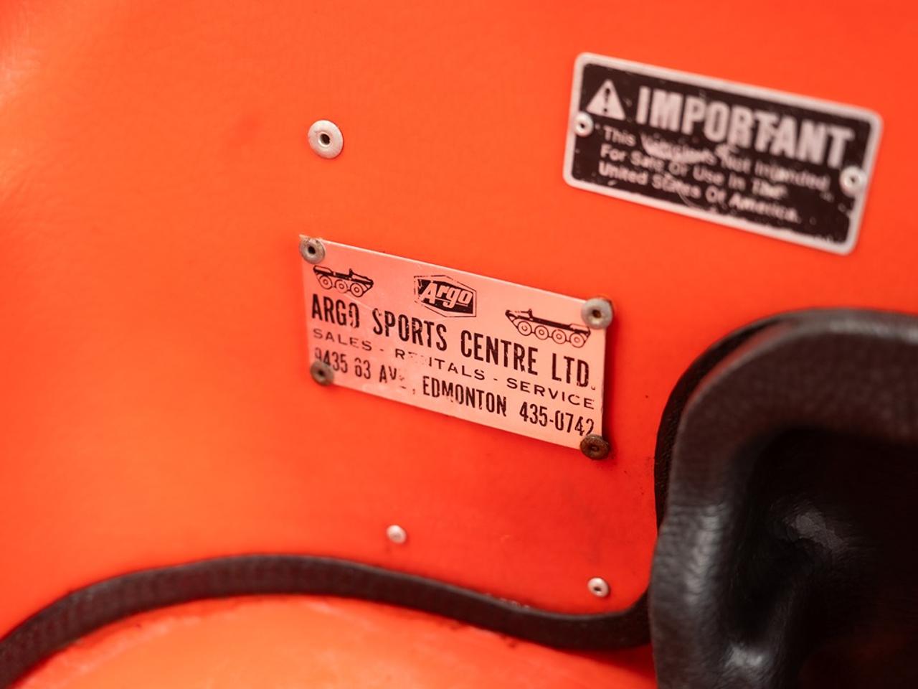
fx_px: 1291
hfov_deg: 39.1
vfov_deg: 29.9
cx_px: 459
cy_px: 344
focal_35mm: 49
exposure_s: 1/60
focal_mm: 45
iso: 800
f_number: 4
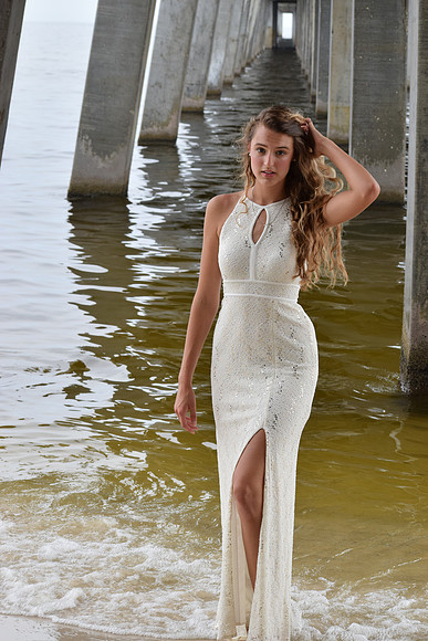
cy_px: 320
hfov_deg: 13.4
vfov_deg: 20.0
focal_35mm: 102
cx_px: 214
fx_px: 1818
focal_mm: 68
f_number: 8
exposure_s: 1/250
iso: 320
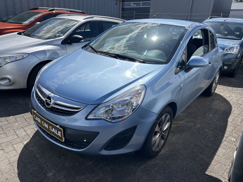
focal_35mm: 26
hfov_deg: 67.3
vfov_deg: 53.1
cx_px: 122
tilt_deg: -17.4
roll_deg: -3.5
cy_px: 91
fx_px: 183
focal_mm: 5.7
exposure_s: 1/5319
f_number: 1.5
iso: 50
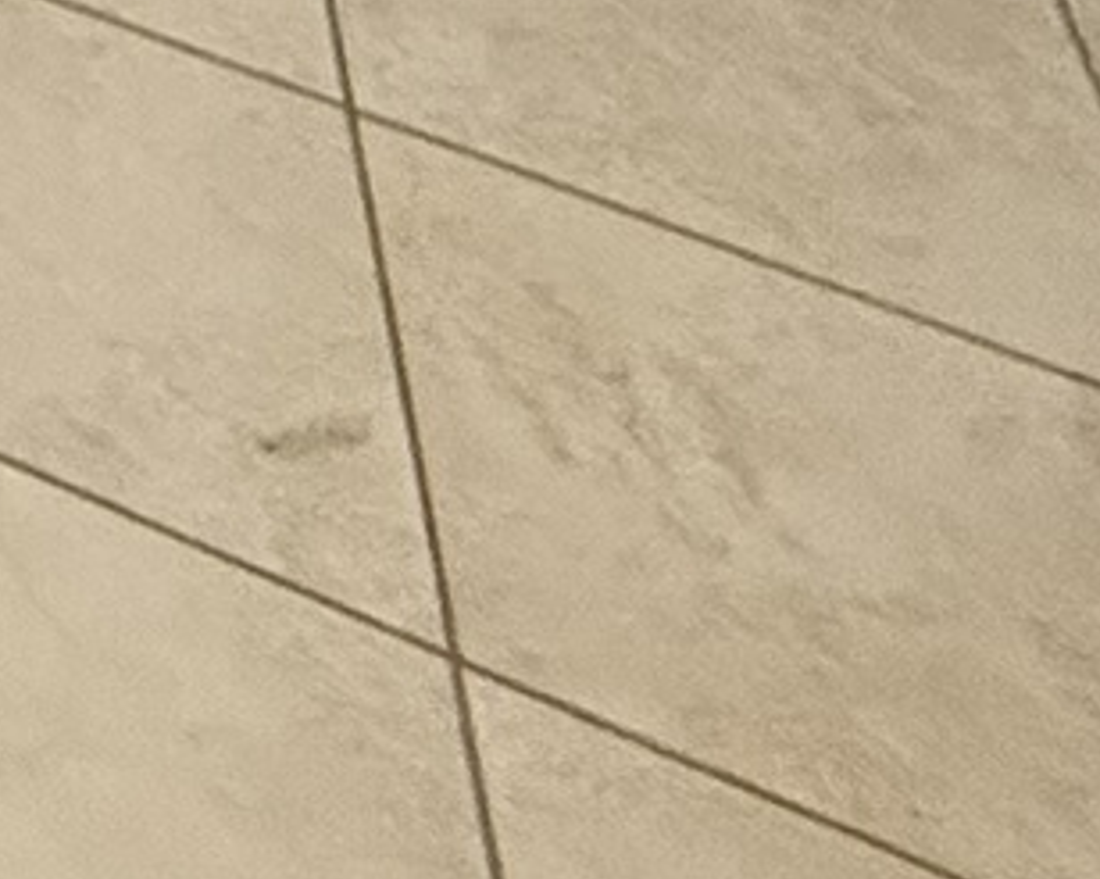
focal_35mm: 91
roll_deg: +1.6
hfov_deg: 11.0
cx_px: -2343
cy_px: -1544
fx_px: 2961
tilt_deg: -21.4
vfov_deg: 11.8
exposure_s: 1/120
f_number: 2.2
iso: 160
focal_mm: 2.22
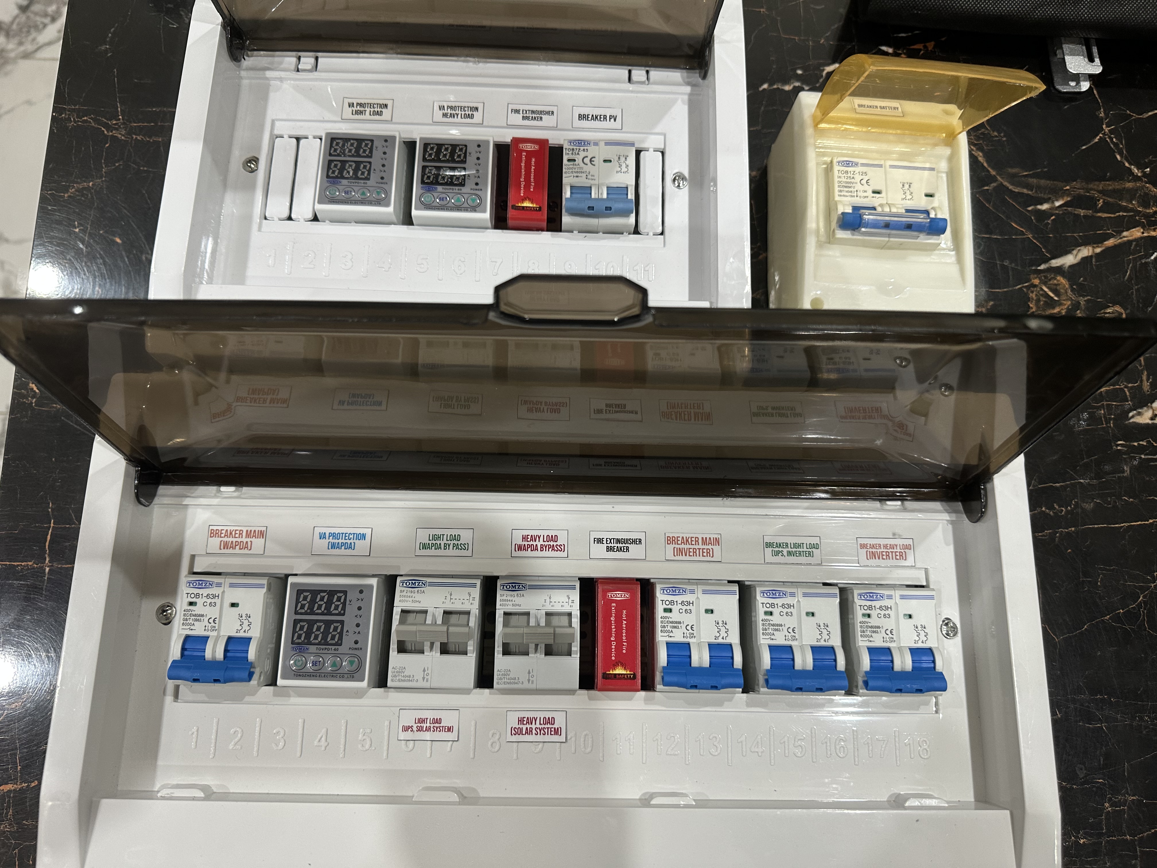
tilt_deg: -75.1
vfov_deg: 56.8
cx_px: 578
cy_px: 434
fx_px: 802
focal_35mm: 24
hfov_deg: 71.6
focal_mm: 6.86
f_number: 1.78
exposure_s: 1/51
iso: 125
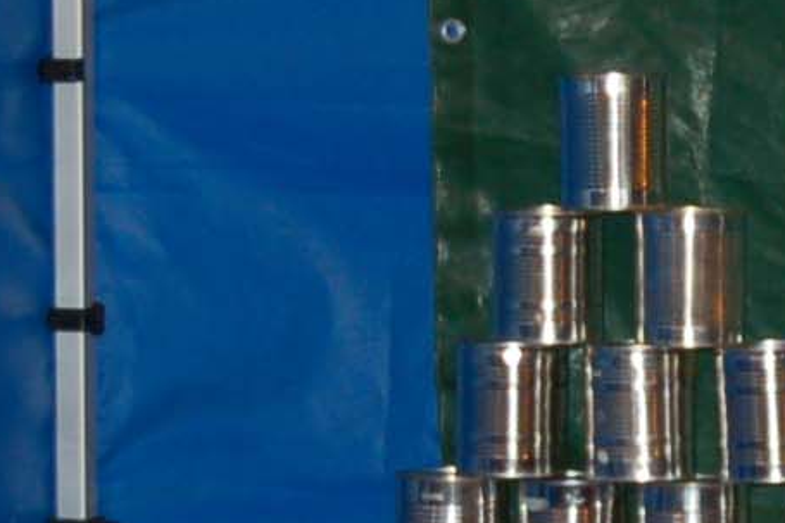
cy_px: 307
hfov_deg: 6.5
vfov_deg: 4.3
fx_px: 6909
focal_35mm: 317
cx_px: 864
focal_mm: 32
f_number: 4.2
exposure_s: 1/60
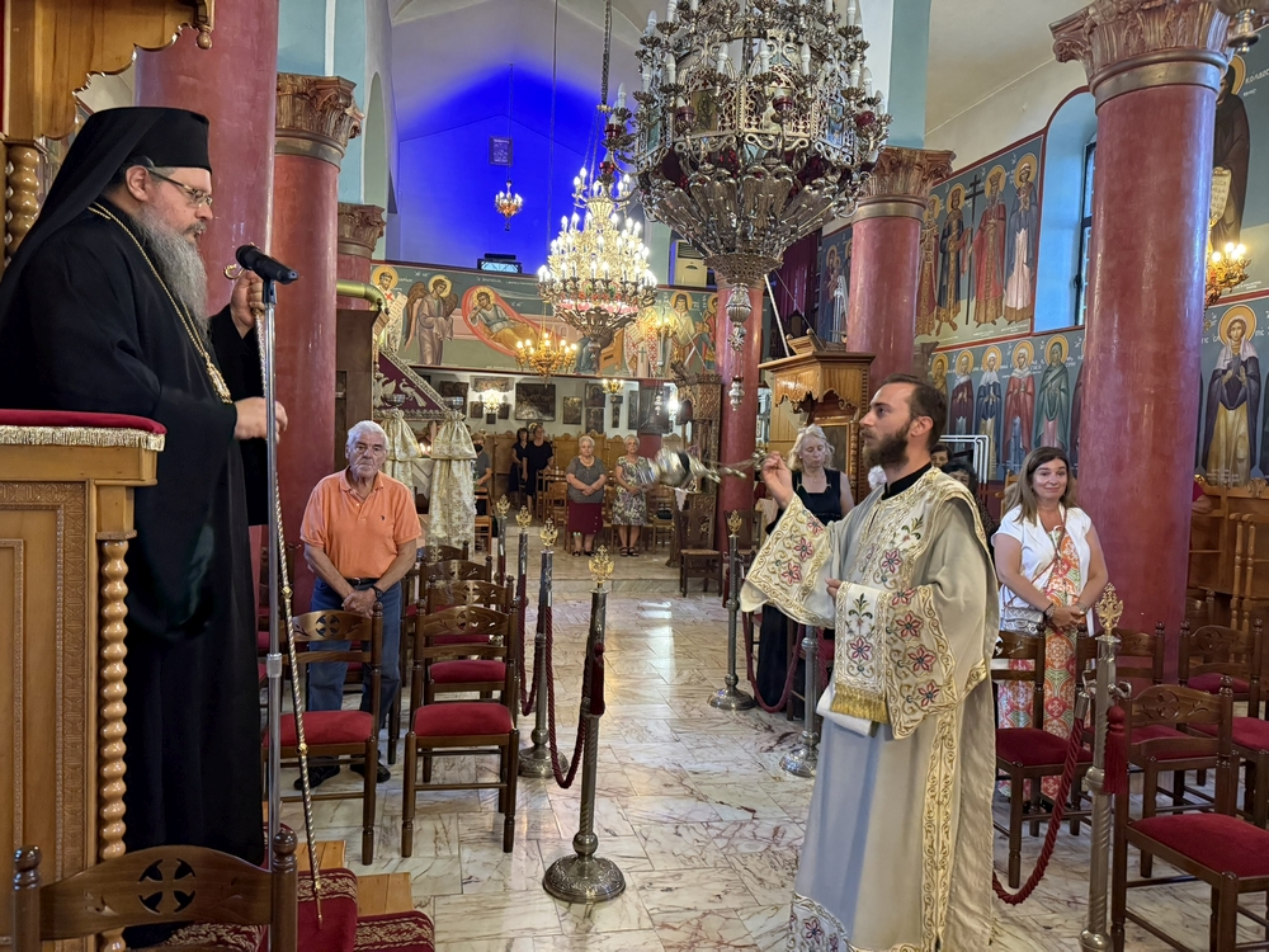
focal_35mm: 24
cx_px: 634
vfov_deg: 56.8
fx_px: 880
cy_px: 476
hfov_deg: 71.6
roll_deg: -2.8
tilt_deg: +1.8
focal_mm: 6.76
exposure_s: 1/50
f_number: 1.78
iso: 800
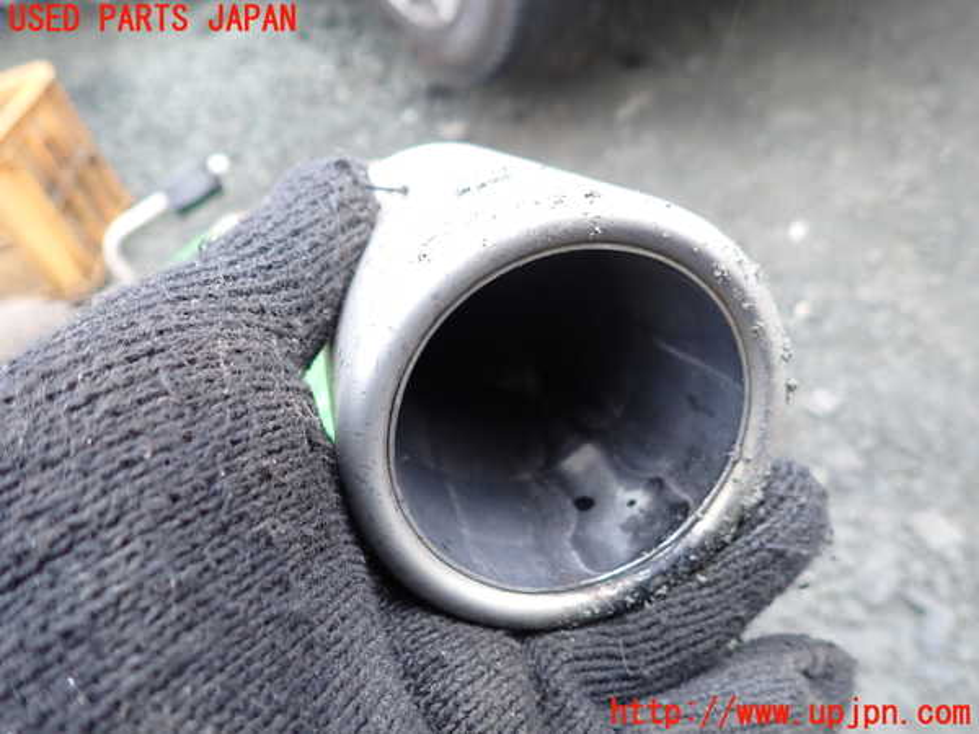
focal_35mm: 25
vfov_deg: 54.9
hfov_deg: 69.4
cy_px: 367
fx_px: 707
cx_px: 490
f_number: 2
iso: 125
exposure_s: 1/60
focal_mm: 4.5
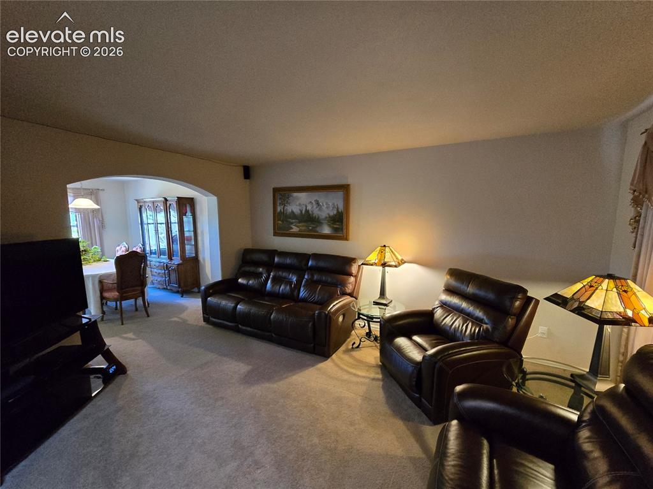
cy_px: 244
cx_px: 326
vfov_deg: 89.9
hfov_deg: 106.2
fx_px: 245
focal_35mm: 13
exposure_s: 1/60
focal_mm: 2.2
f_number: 2.2
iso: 1250
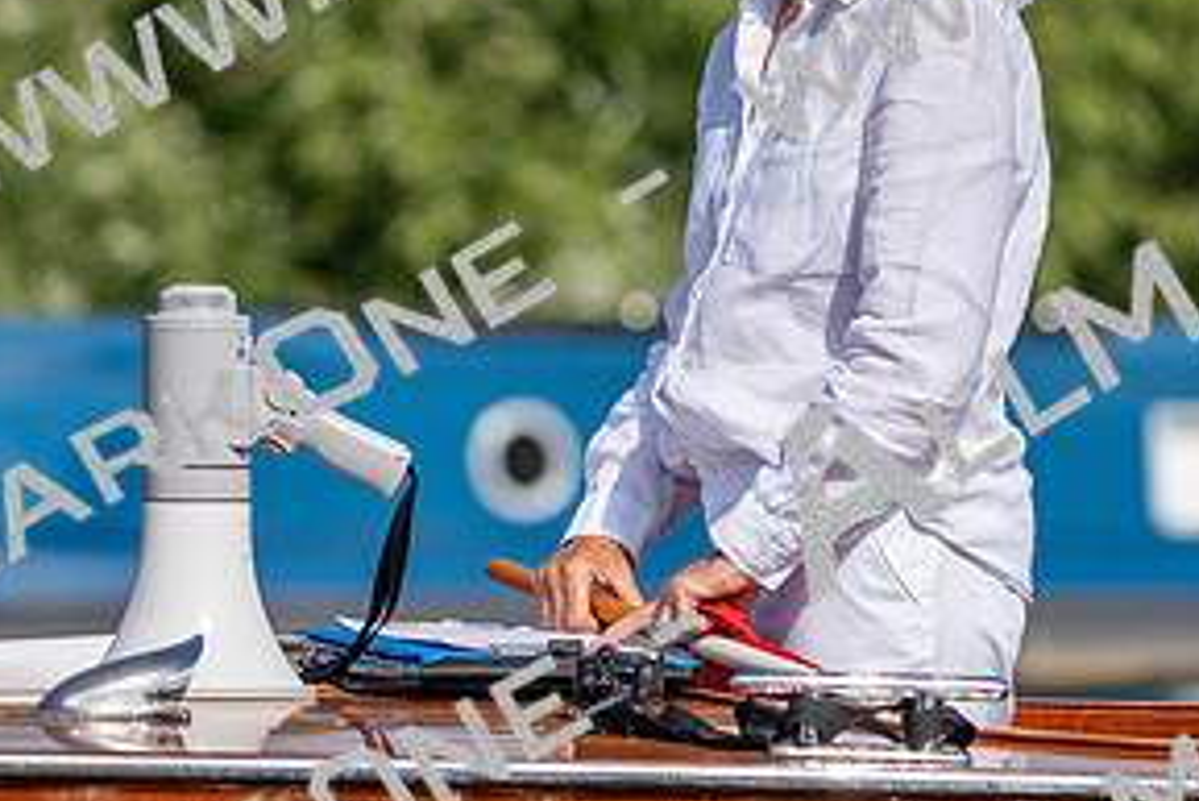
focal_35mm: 506
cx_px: 431
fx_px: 16860
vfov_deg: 2.7
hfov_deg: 4.1
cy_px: 210
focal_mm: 252
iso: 160
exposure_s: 1/1600
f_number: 5.6
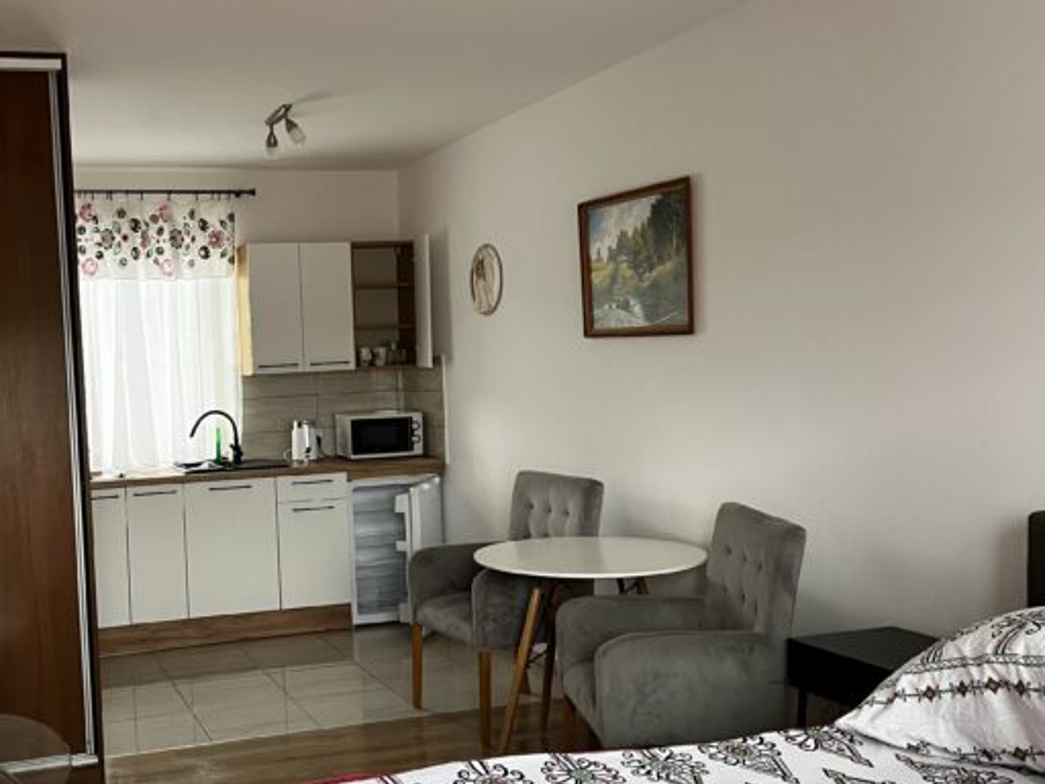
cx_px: 278
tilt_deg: -2.8
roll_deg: +3.0
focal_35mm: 39
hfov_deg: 46.4
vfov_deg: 36.8
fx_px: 1177
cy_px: 431
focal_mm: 5.1
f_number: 1.6
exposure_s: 1/60
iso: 250
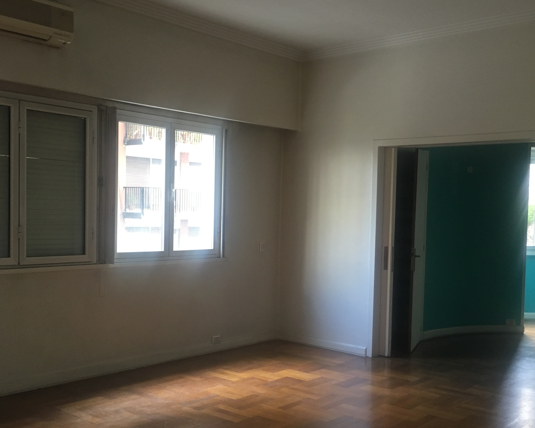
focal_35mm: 41
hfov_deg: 44.8
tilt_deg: -2.4
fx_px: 649
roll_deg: -1.4
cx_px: 284
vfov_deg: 36.4
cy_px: 244
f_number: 2.2
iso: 160
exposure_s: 1/33
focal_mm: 4.15
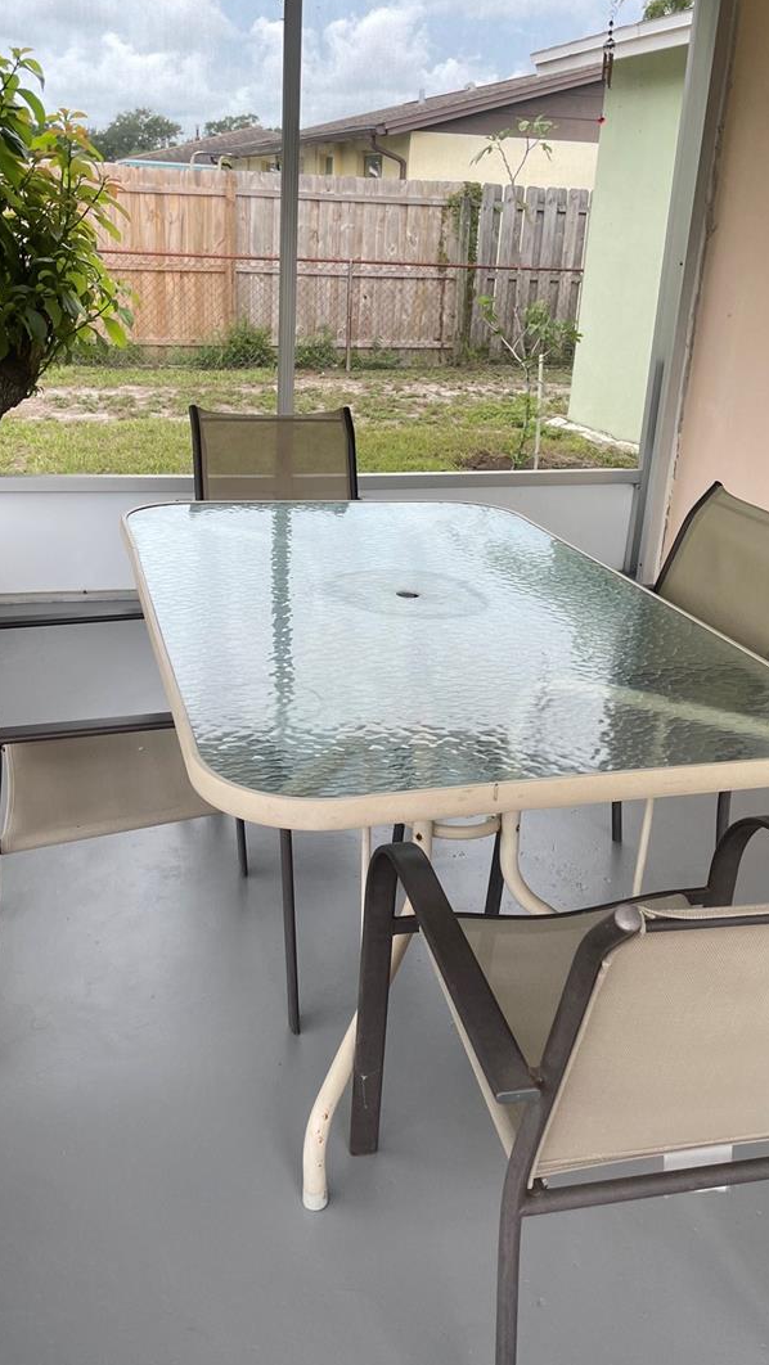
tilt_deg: -19.7
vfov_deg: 60.9
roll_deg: -2.7
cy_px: 613
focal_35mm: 32
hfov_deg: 36.7
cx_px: 368
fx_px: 1159
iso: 32
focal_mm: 4.2
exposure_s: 1/456
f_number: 1.6
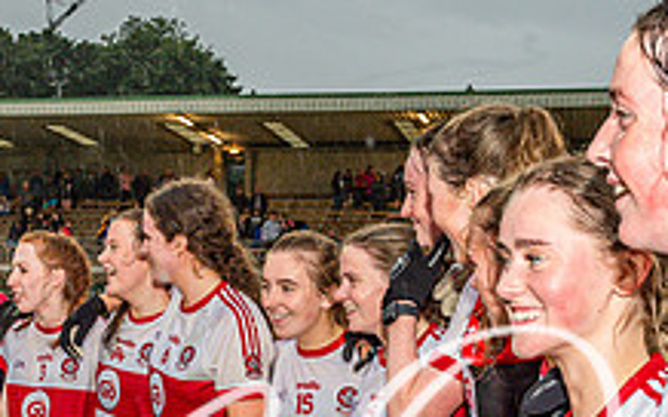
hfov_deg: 22.4
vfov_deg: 14.4
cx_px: 48
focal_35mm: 90
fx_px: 1638
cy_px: 341
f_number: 4.5
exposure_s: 1/200
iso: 1600
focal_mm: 31
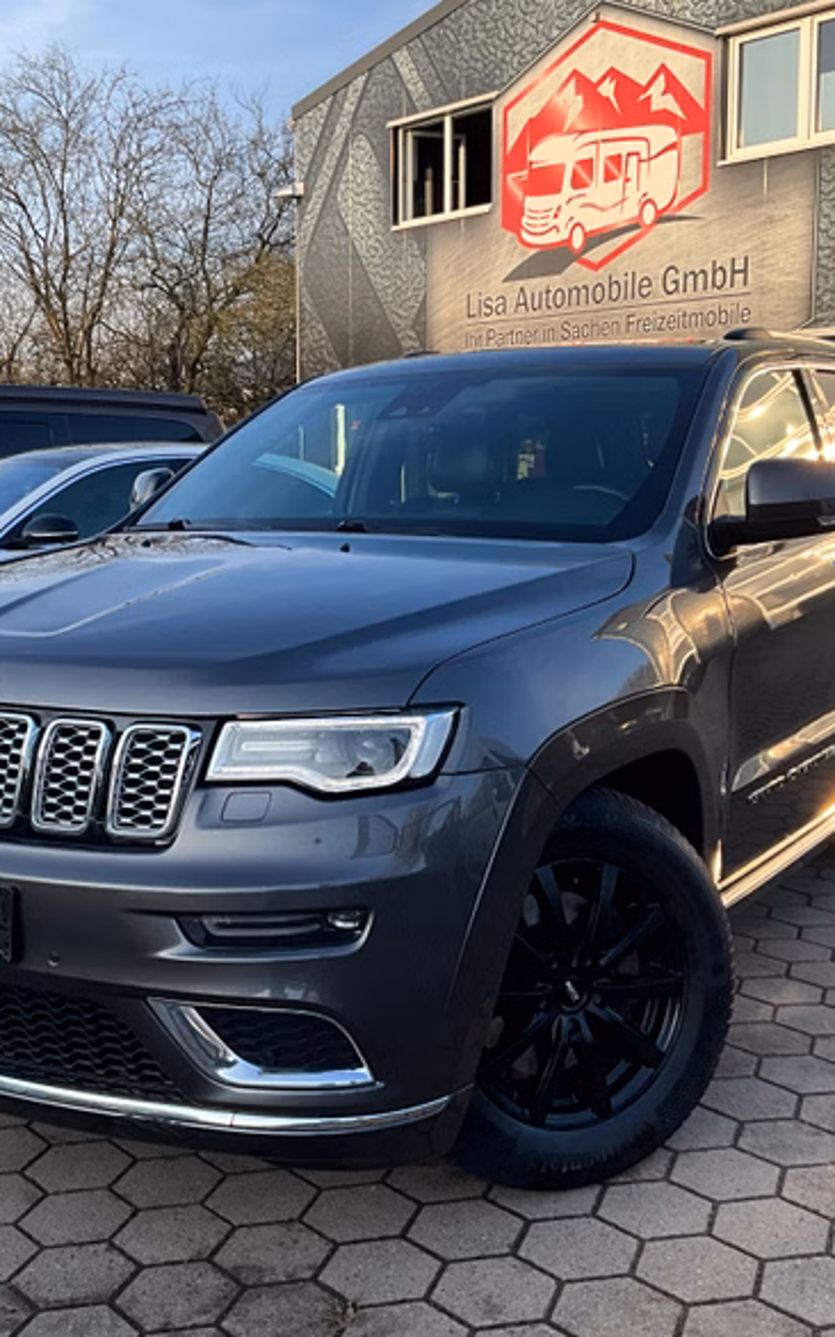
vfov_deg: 47.2
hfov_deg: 30.4
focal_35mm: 42
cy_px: 666
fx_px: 1530
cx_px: 299
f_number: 1.8
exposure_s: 1/465
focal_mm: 3
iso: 25
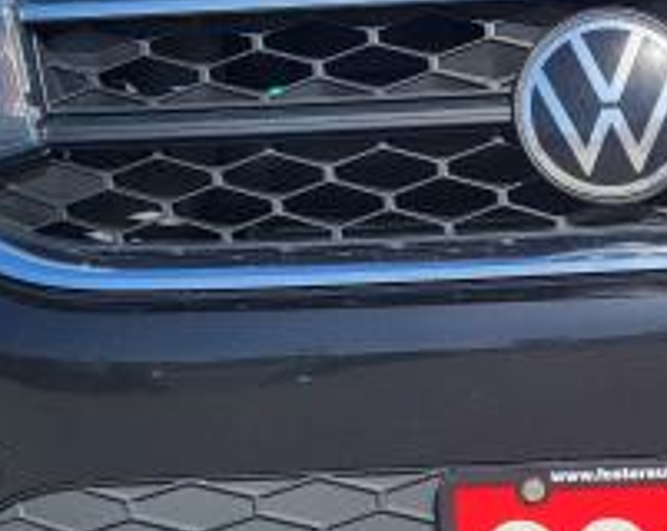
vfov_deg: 18.9
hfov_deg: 22.9
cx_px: 630
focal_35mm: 81
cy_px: 202
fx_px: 1596
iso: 40
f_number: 1.8
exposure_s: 1/1775
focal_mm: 5.4
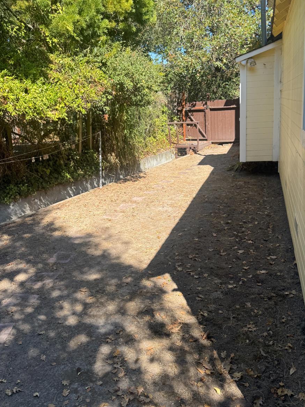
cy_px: 199
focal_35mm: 31
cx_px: 163
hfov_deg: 45.4
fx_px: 364
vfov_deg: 58.3
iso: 80
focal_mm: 6.76
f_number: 1.78
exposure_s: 1/1261
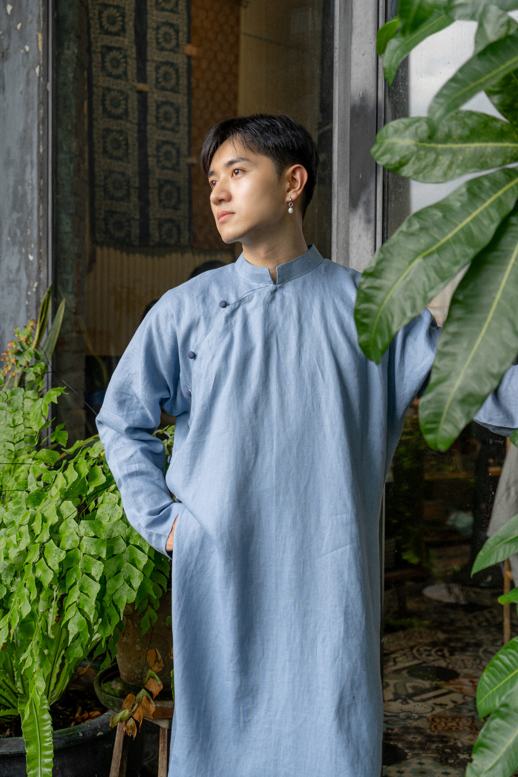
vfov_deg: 42.7
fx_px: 993
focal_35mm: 46
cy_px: 388
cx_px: 259
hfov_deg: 29.2
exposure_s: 1/640
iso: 640
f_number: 4
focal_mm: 46
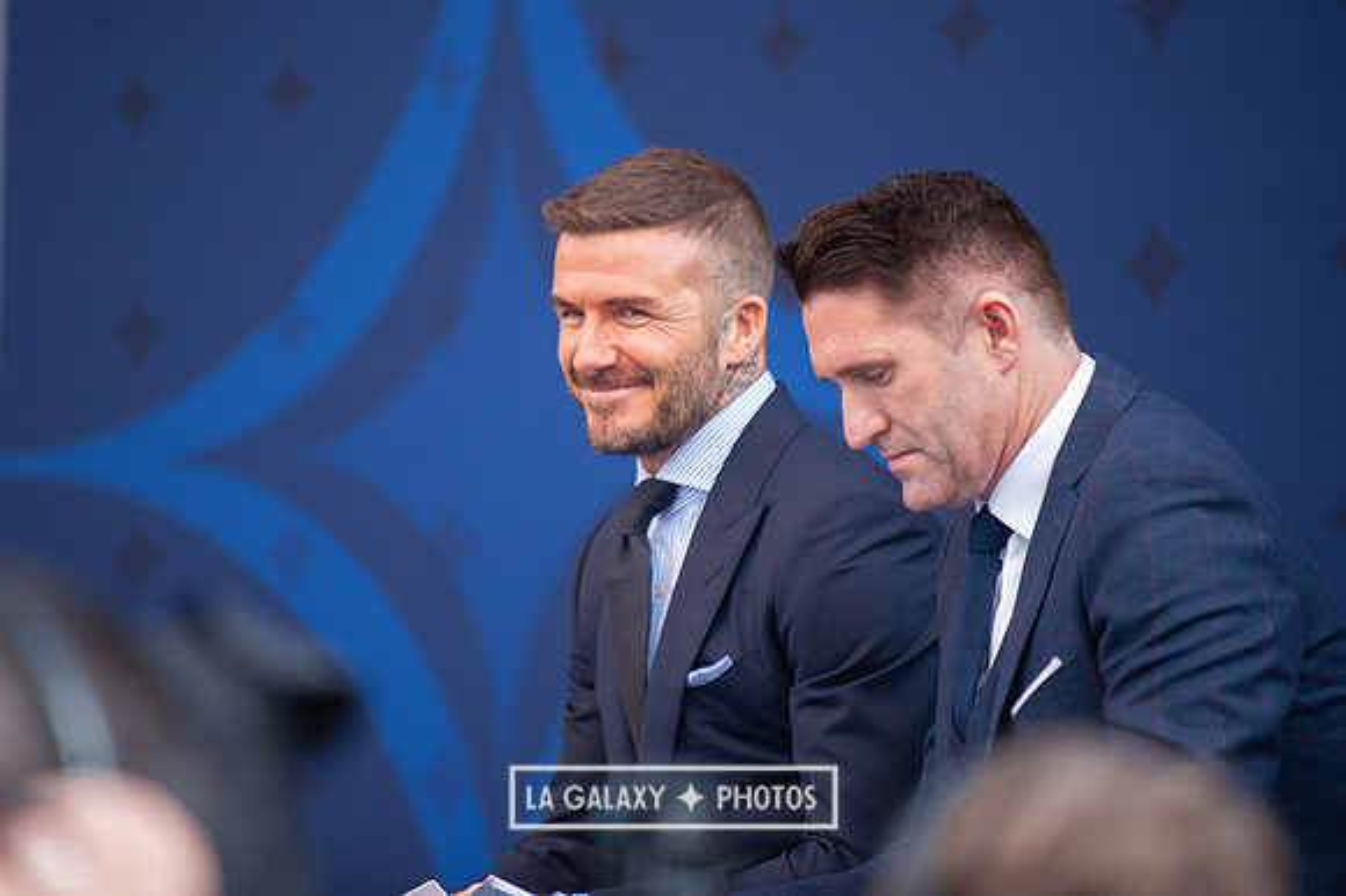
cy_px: 377
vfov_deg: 5.8
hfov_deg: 8.7
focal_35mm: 237
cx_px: 612
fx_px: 8843
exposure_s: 1/1250
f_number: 2.8
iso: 1100
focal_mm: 200
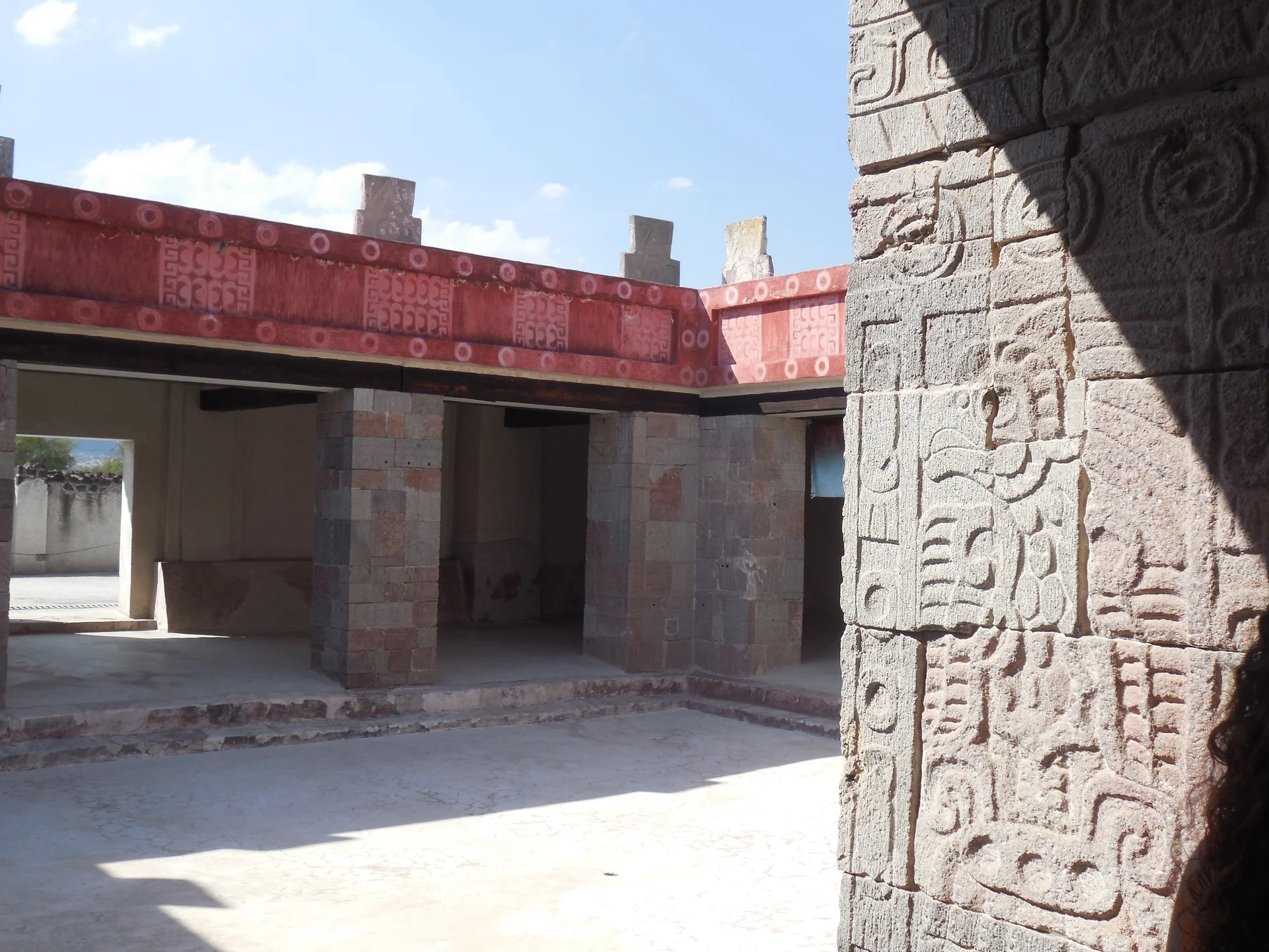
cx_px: 634
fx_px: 1393
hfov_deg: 49.0
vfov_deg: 37.7
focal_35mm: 38
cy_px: 476
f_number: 4.2
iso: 125
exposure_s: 1/640
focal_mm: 6.8
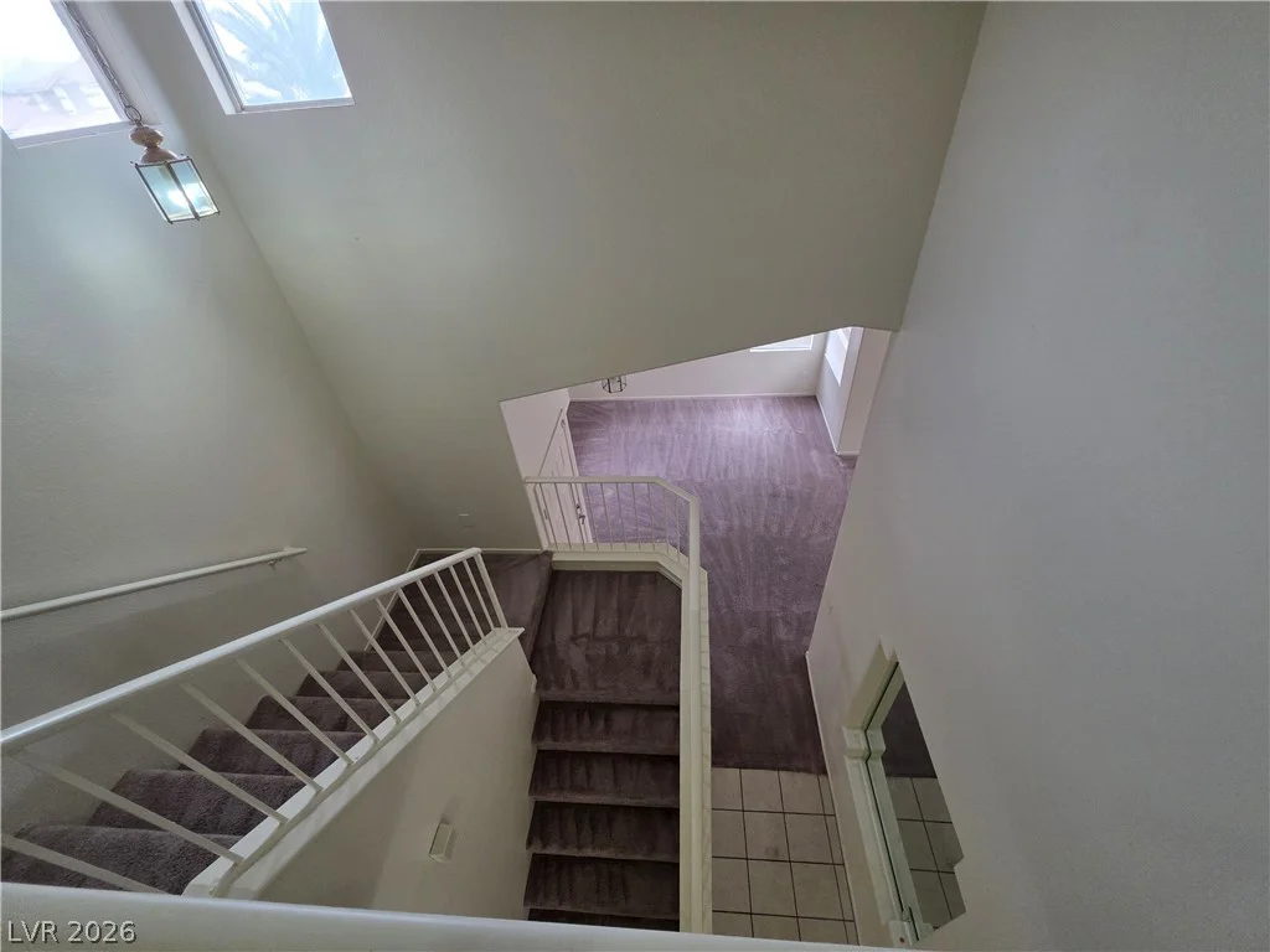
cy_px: 476
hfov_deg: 106.2
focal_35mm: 13
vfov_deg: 89.9
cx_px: 635
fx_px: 477
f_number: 1.9
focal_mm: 2.2
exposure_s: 1/359
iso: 400
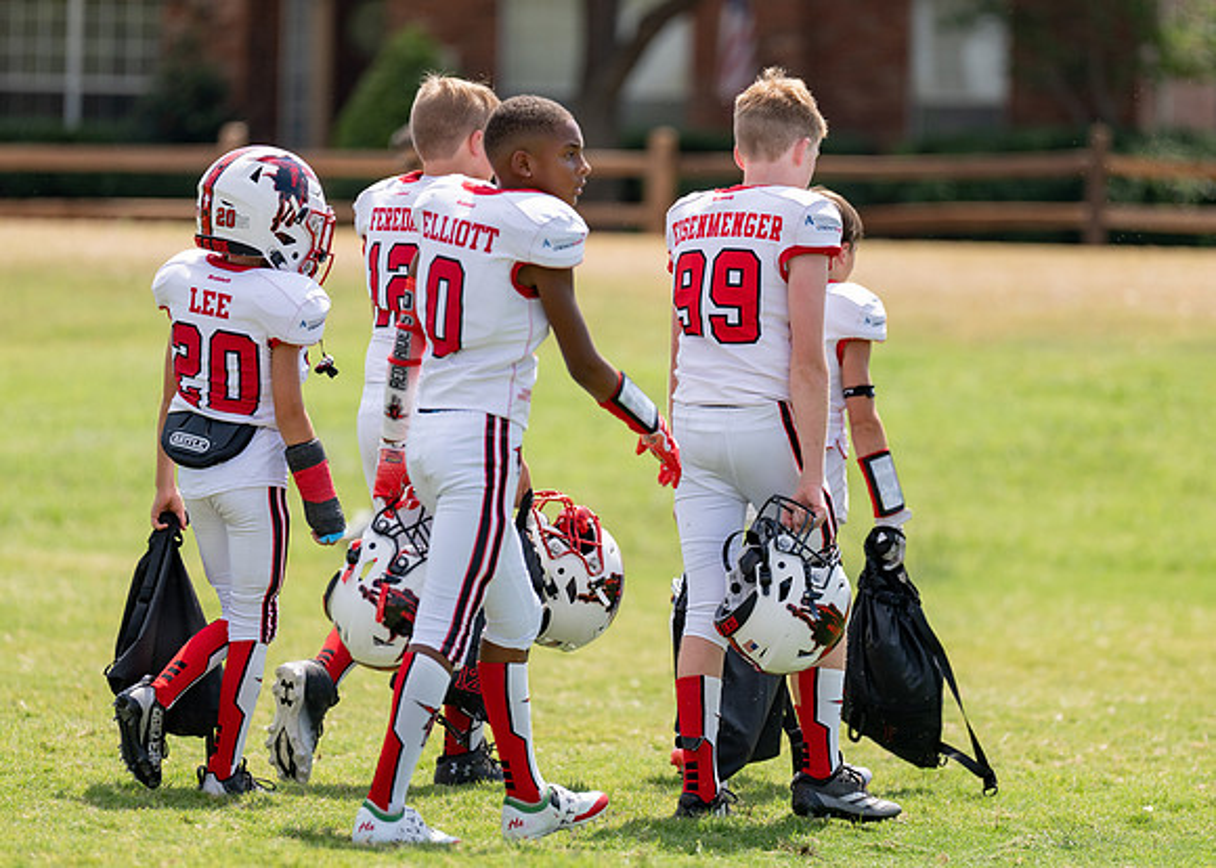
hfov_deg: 7.6
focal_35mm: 265
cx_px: 700
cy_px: 460
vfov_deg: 5.4
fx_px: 9150
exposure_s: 1/2500
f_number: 2.8
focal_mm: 200
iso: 200
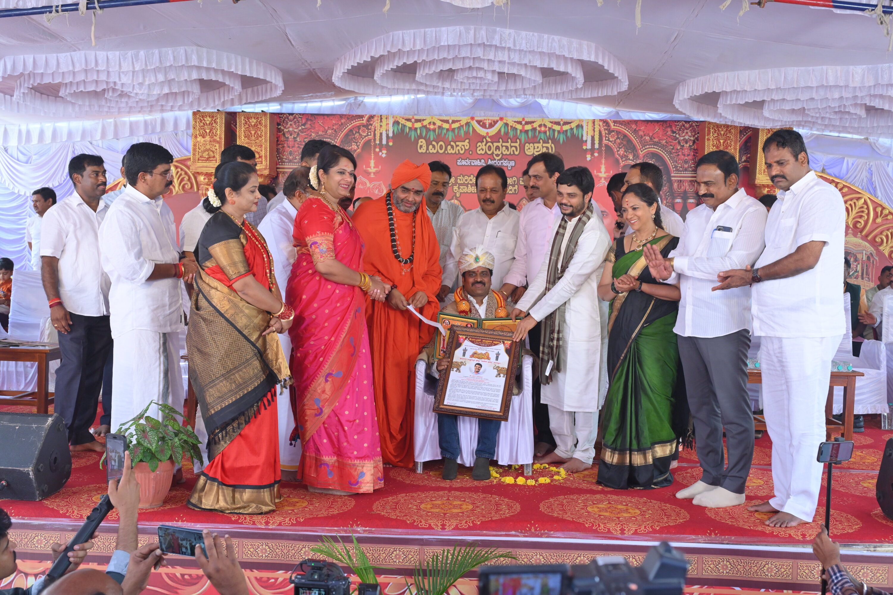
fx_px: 992
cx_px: 446
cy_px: 298
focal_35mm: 40
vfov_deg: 33.4
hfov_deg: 48.5
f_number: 6.3
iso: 1000
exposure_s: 1/200
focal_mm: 40
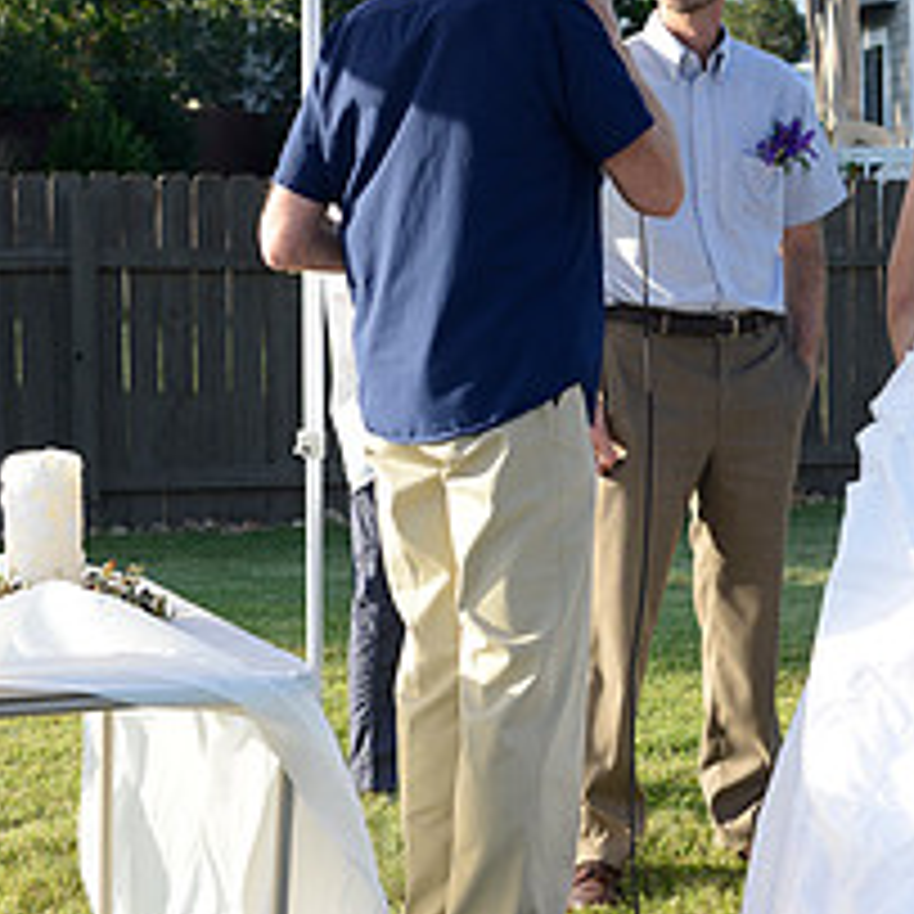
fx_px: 2808
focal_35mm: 94
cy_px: 378
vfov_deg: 18.5
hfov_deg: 18.5
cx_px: 549
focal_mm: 50
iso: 200
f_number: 5.6
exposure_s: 1/250
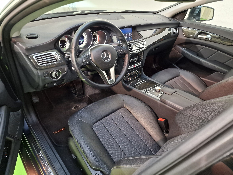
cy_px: 88
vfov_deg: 58.9
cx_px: 116
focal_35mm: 23
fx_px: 155
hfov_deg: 73.9
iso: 400
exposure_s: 1/25
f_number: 1.8
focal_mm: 6.4
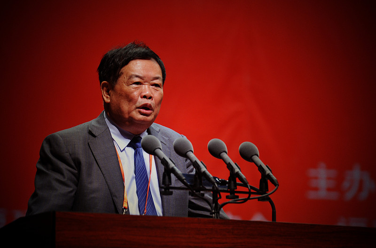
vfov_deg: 6.8
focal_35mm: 200
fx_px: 2084
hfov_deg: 10.3
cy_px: 124
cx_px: 188
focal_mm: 200
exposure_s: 1/80
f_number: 4.5
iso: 1600
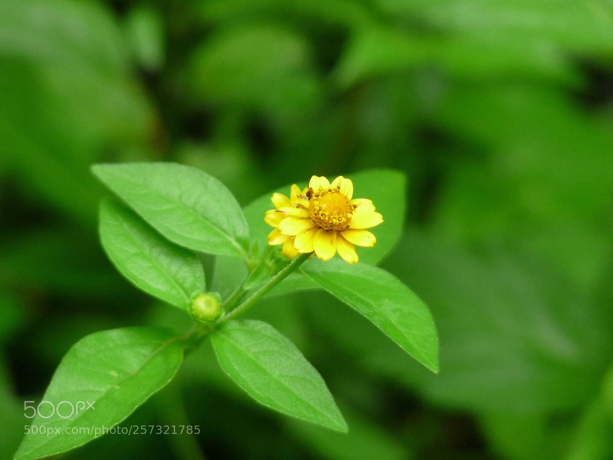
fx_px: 7668
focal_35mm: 433
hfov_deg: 4.6
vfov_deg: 3.4
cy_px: 230
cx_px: 306
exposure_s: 1/100
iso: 250
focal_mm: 76.9
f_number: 3.8
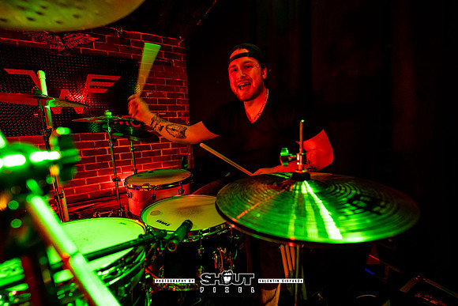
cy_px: 153
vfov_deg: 81.2
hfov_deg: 104.2
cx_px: 229
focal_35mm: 14
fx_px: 178
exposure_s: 1/200
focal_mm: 14
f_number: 2.8
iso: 640
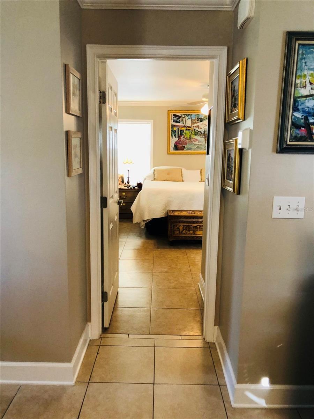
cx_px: 157
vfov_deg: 63.4
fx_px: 339
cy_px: 210
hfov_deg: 49.7
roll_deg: -0.1
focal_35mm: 28
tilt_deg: -10.3
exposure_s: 1/17
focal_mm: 3.99
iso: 40
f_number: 1.8
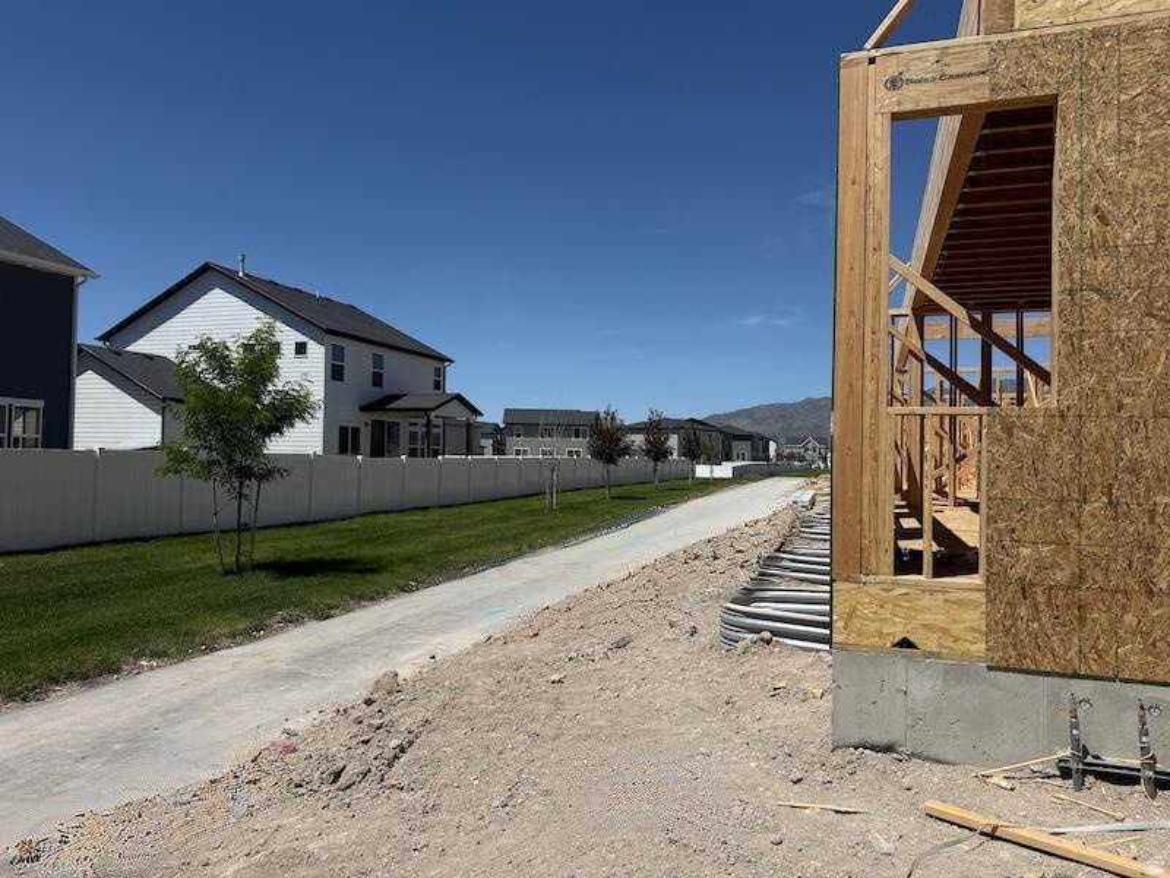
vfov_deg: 56.8
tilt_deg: +2.2
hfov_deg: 71.6
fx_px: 811
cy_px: 439
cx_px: 585
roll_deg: -1.2
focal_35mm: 24
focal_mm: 6.76
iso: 80
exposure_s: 1/9091
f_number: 1.78
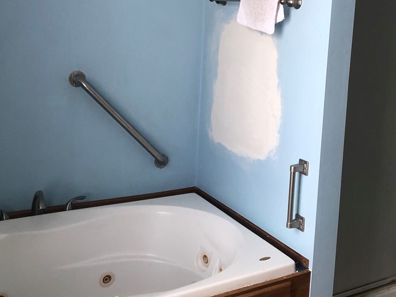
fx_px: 515
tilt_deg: -7.7
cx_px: 287
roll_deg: -4.5
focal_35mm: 45
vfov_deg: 31.9
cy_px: 93
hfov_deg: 41.1
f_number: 1.8
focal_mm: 3.99
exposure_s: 1/30
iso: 32
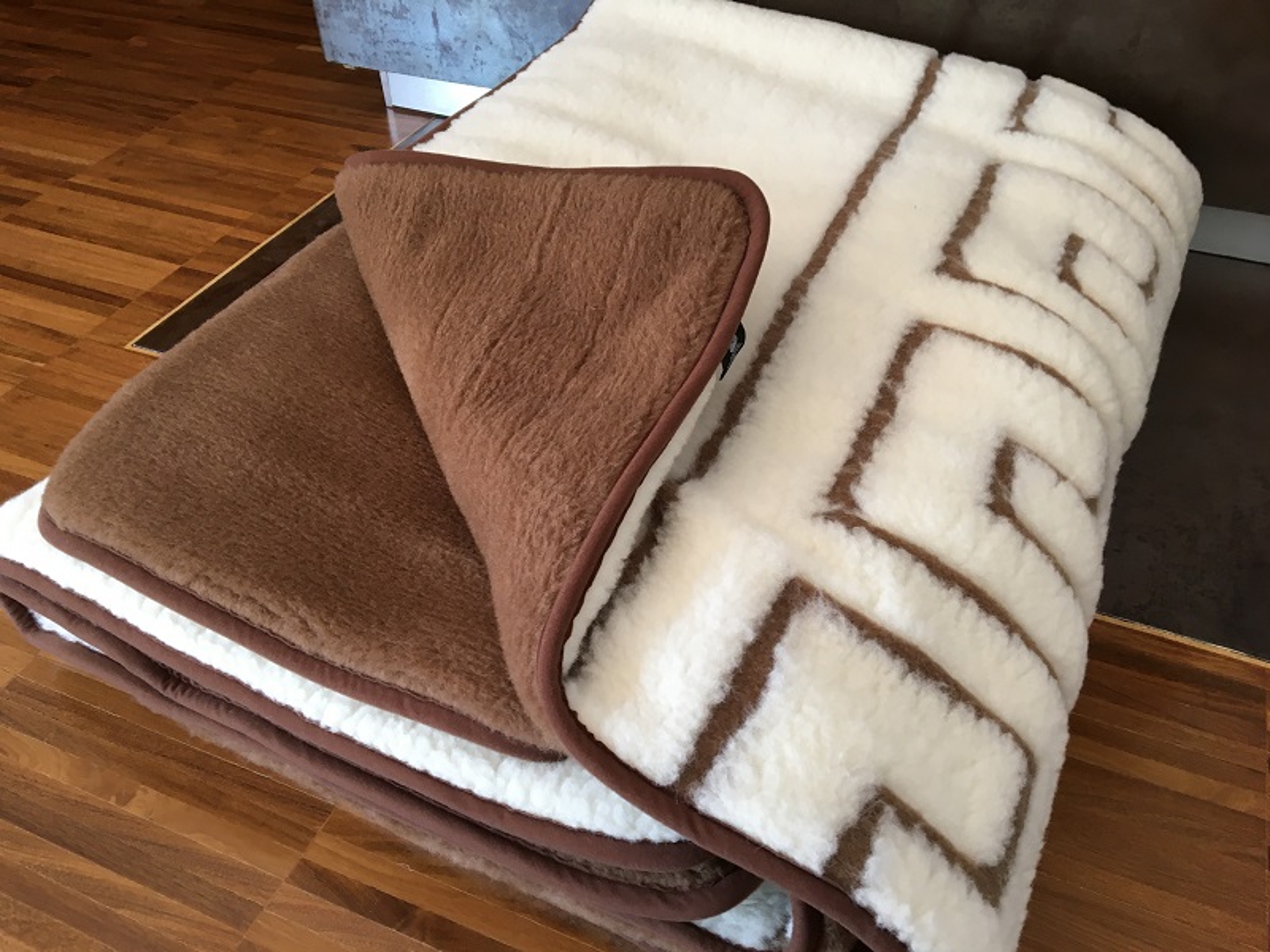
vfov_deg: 48.2
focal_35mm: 29
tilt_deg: -42.7
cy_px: 476
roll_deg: +2.2
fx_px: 1064
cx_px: 635
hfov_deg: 61.7
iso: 64
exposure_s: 1/33
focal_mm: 4.15
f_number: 2.2
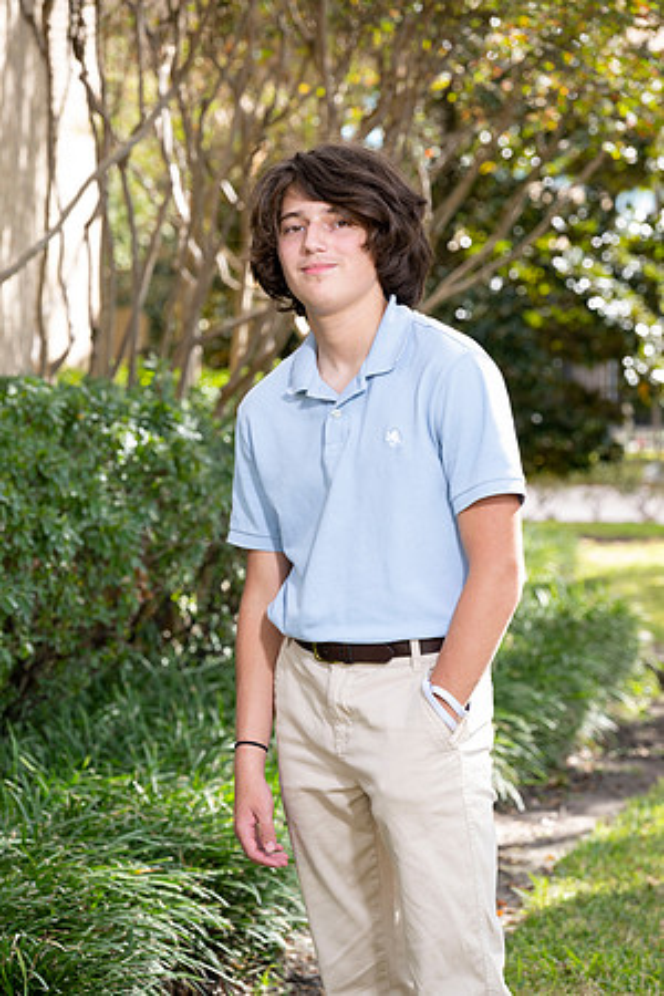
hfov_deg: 11.4
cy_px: 498
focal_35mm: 120
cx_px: 332
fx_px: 3320
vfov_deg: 17.1
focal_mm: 120
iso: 400
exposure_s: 1/160
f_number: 6.3
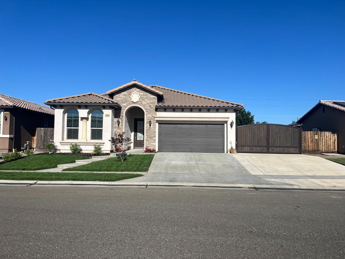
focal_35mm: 26
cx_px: 172
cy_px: 130
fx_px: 259
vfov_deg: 53.1
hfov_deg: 67.3
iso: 50
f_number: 1.6
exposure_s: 1/5556
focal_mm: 5.1
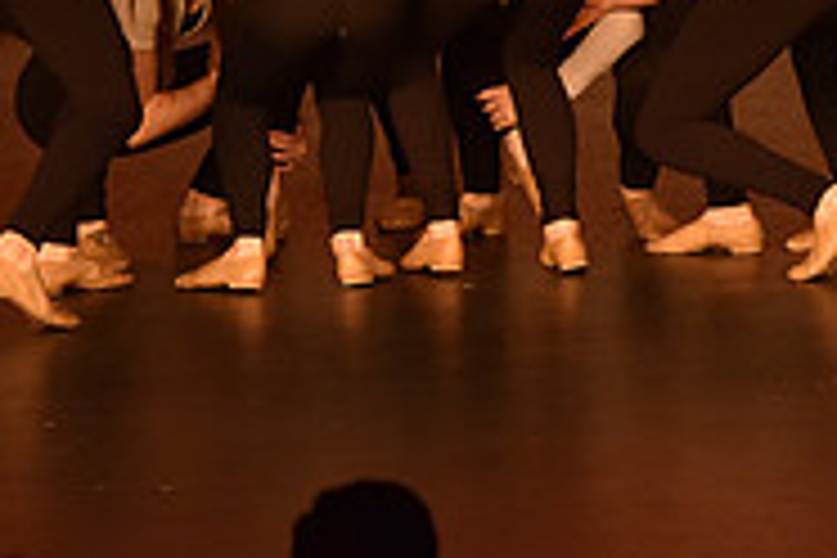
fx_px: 9787
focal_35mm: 421
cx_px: 400
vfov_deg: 3.3
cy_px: -241
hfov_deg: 4.9
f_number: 4.5
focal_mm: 135
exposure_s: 1/250
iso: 2000
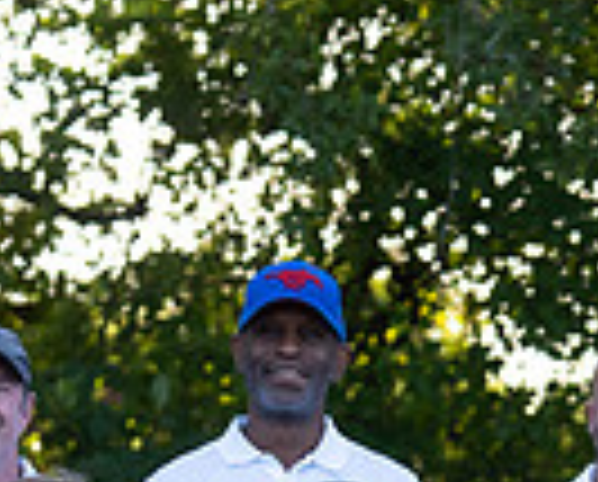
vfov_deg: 3.4
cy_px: 952
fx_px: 8124
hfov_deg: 4.2
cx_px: 496
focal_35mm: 458
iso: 250
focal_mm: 87
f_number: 3.5
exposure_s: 1/320
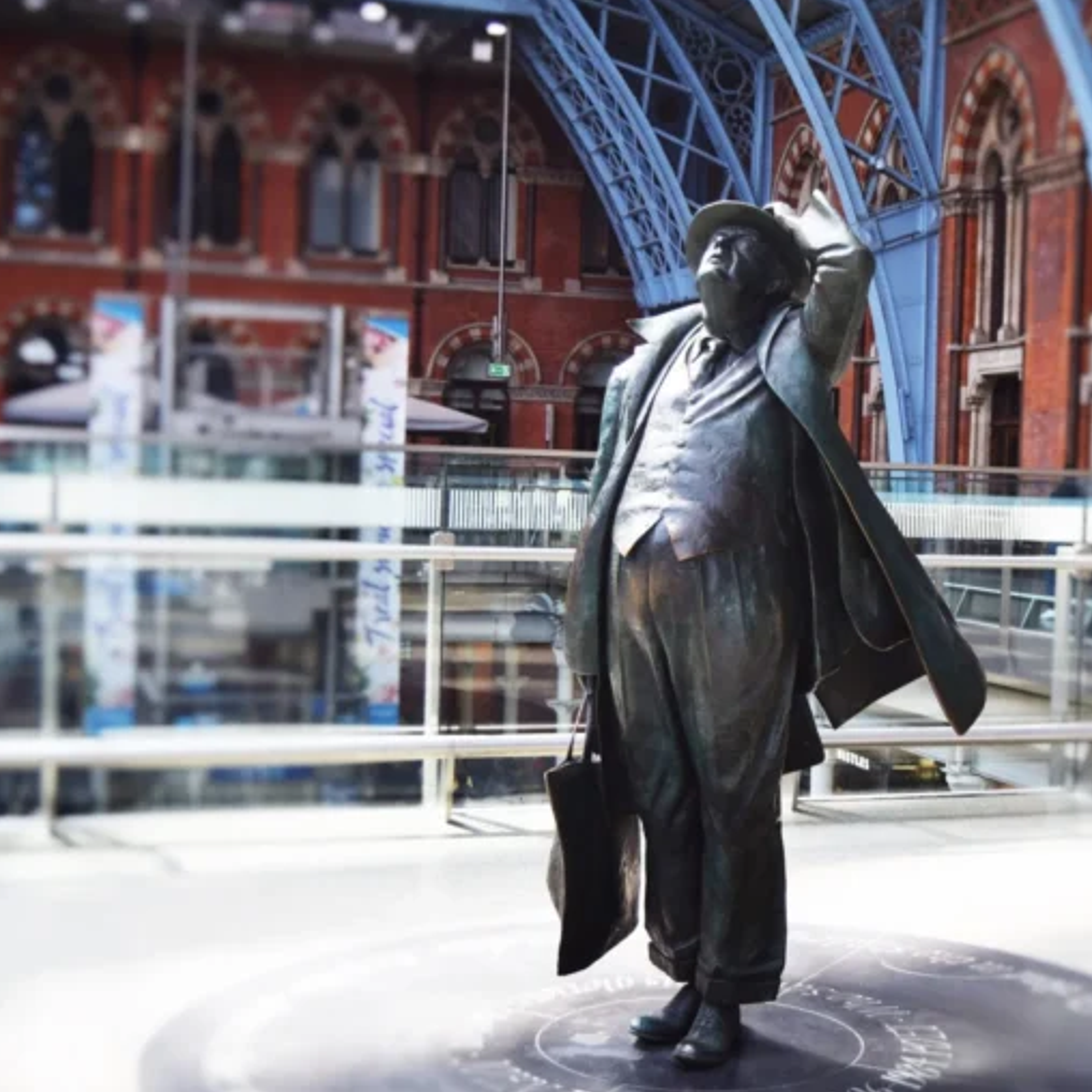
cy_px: 544
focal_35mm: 54
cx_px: 808
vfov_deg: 31.6
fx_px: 1927
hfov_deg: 31.1
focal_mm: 28
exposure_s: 1/60
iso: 100
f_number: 4
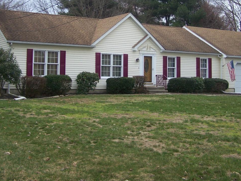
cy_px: 47
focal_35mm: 57
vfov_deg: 25.4
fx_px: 397
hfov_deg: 33.8
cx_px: 123
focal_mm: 6.3
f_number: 2.8
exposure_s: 1/400
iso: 80
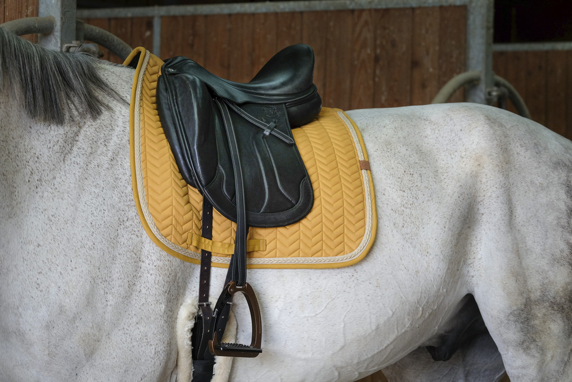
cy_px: 191
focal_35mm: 105
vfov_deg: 13.0
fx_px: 1668
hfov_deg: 19.5
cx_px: 286
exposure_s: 1/500
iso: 1000
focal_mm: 70
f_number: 4
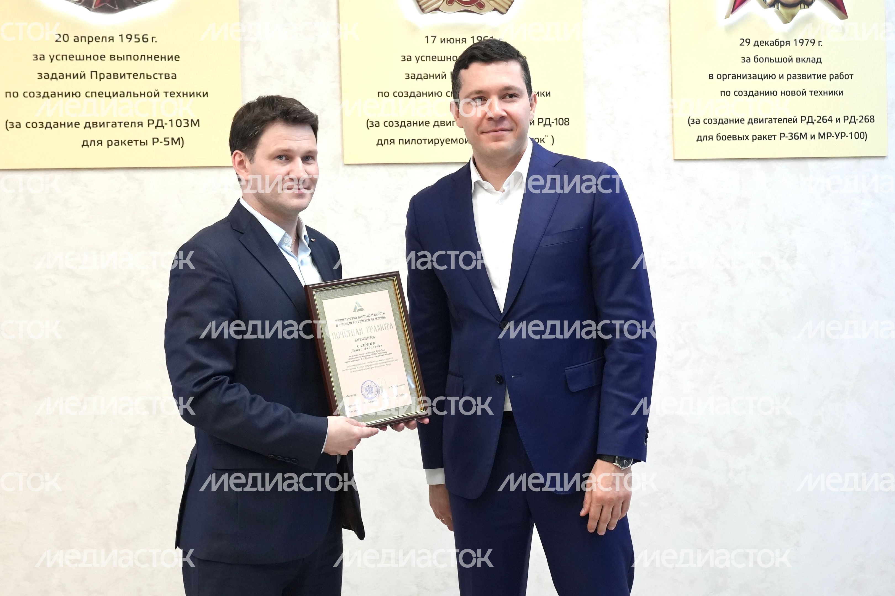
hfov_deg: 38.2
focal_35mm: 52
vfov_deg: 26.0
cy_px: 298
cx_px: 448
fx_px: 1293
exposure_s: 1/160
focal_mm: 35
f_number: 5.6
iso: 3200
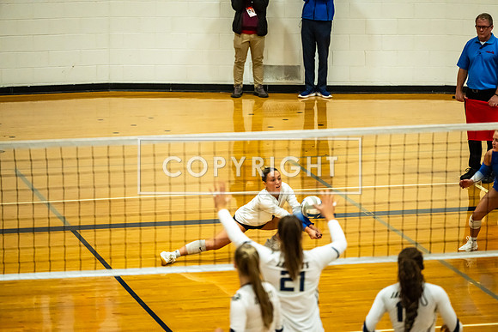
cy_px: 166
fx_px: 2767
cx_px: 249
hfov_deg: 10.3
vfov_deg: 6.9
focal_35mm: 200
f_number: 2.8
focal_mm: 200
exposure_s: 1/1250
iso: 5000
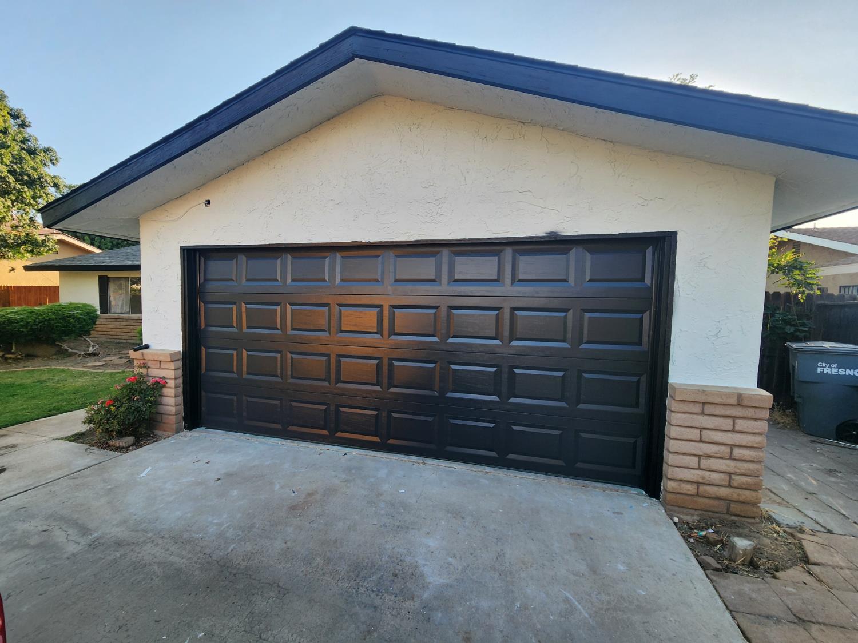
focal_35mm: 13
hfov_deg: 106.2
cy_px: 322
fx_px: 322
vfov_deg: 89.9
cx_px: 429
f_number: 2.2
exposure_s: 1/410
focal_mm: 2.2
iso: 50
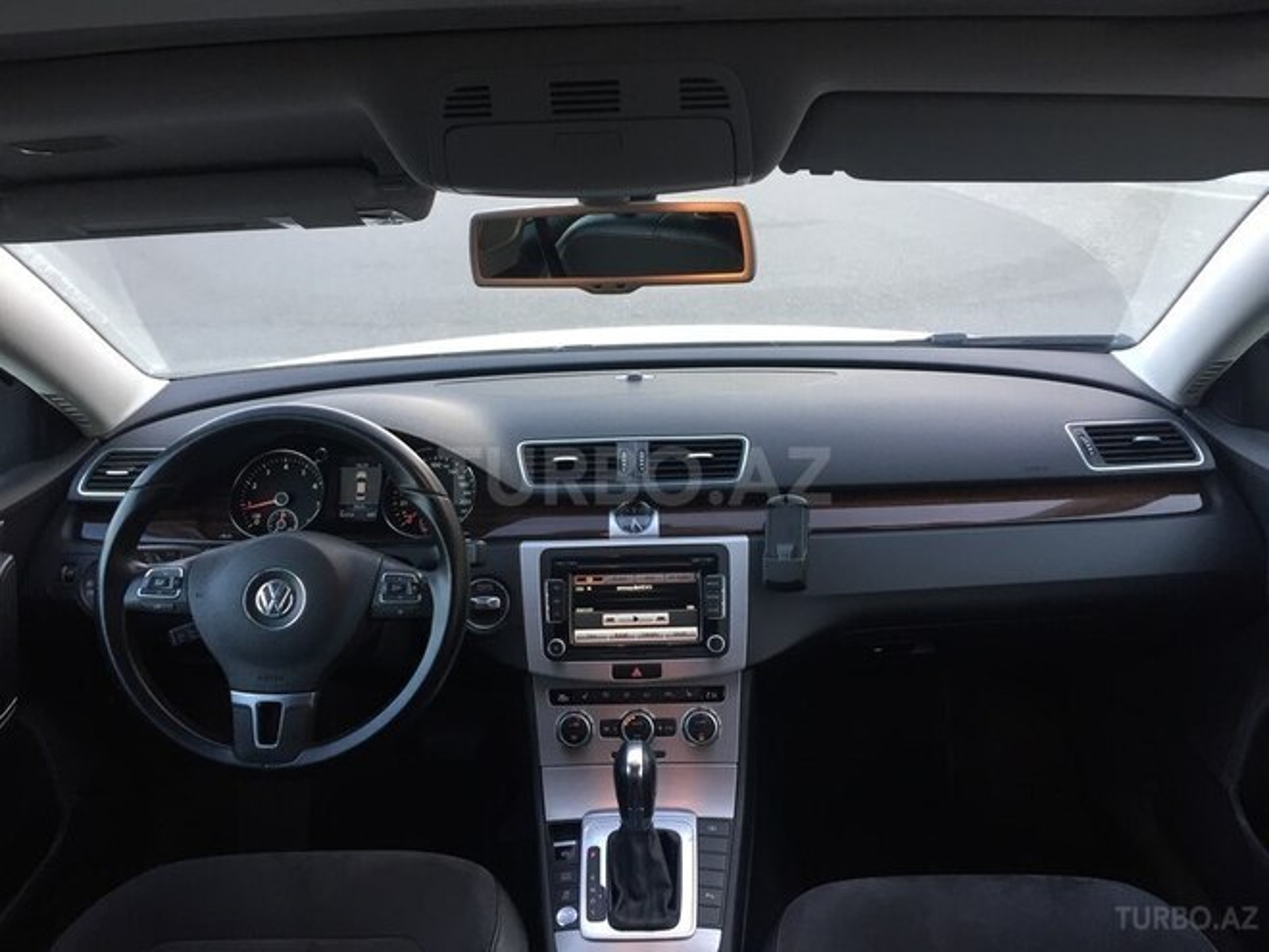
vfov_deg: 48.2
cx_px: 634
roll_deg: +0.9
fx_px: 1063
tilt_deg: -19.2
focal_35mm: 29
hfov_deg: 61.7
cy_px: 476
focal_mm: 4.15
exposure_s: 1/33
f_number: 2.2
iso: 40
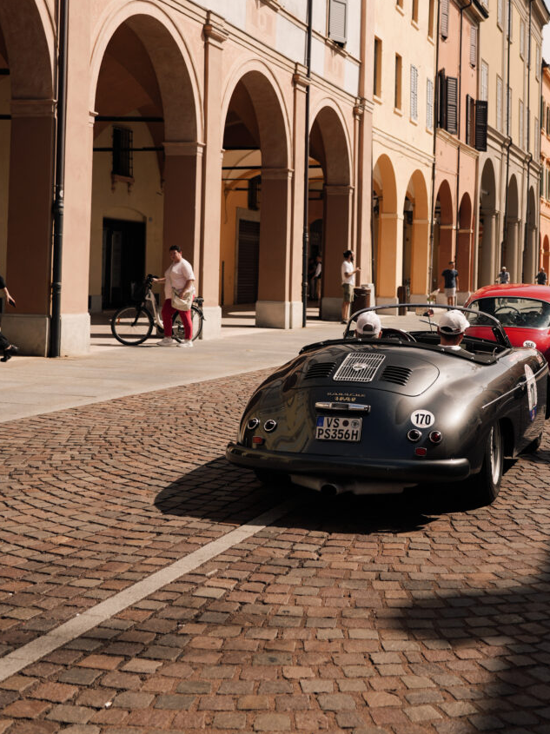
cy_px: 269
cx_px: 401
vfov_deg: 37.3
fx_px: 1081
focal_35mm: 51
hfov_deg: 28.2
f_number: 4
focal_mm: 32
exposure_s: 1/800
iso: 125
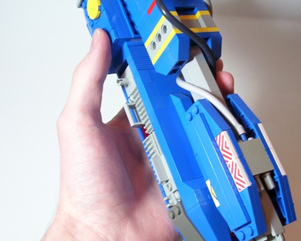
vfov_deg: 29.1
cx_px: 178
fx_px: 463
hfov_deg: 35.9
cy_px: 115
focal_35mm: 52
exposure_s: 1/20
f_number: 3
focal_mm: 7
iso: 160
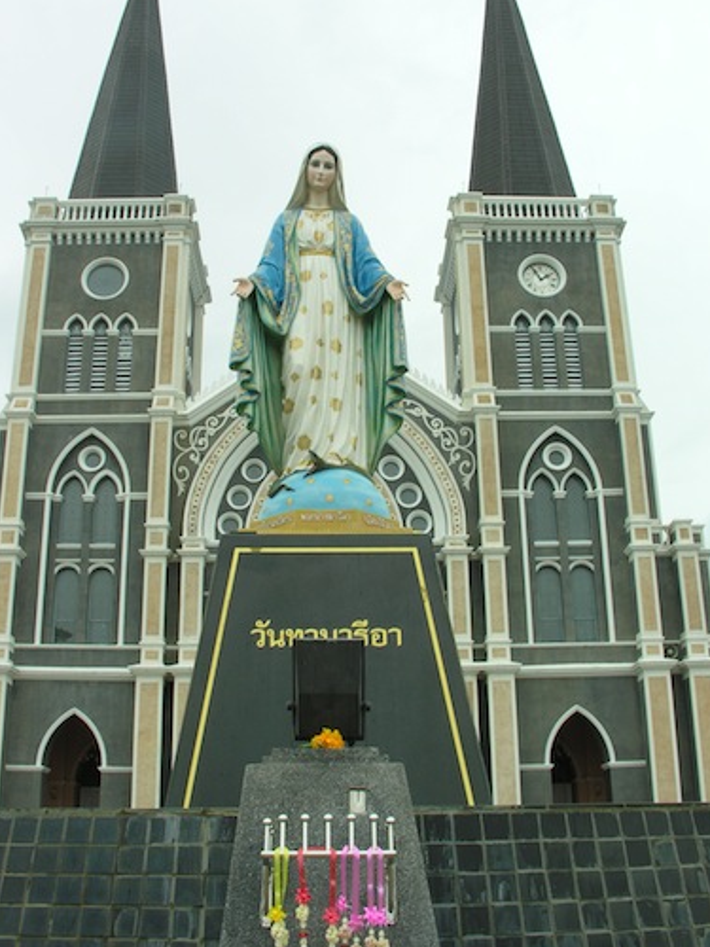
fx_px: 1149
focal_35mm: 42
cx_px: 316
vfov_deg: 44.7
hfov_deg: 34.3
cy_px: 430
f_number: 8
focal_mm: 8.9
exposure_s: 1/60
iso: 50
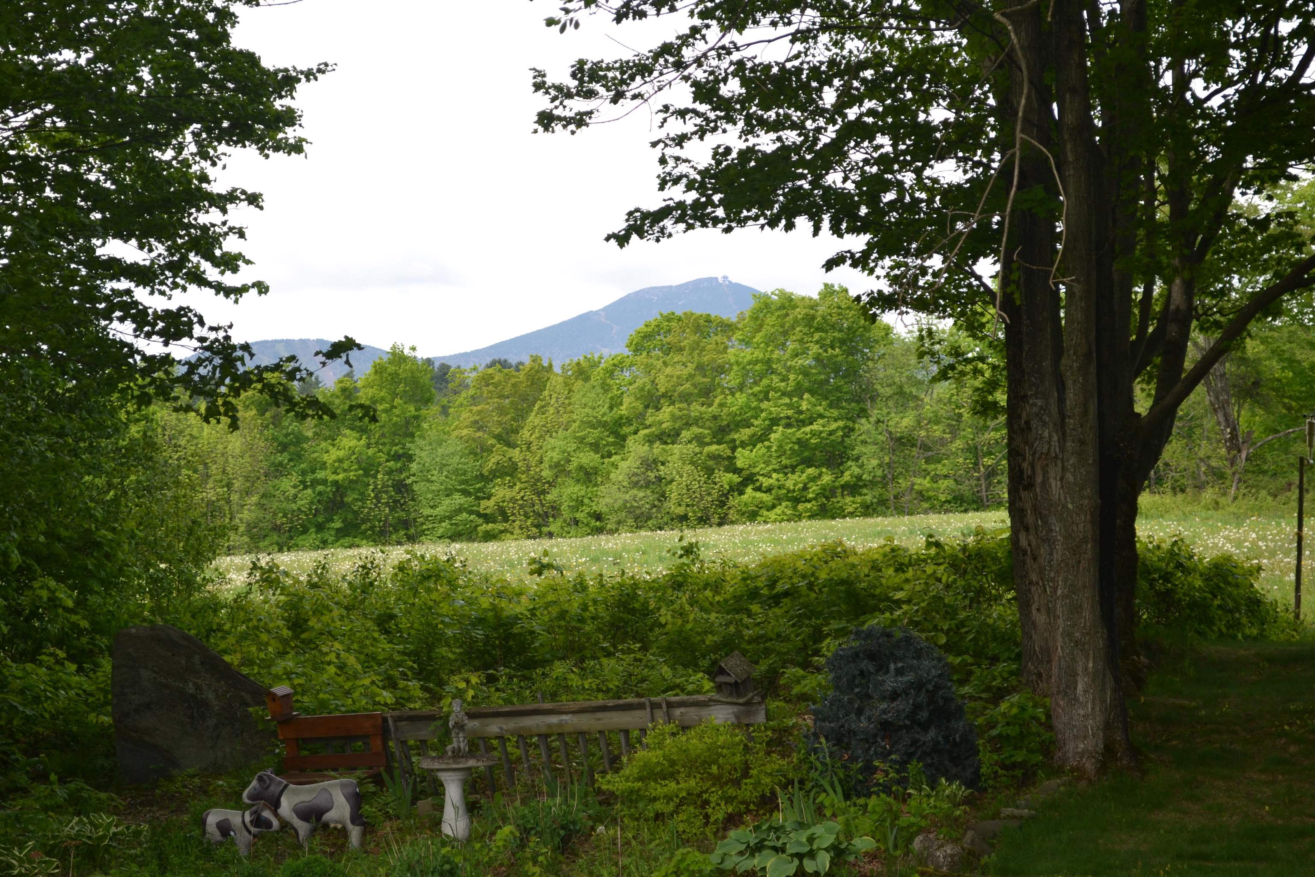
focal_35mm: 82
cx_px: 658
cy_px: 438
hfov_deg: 24.6
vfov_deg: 16.6
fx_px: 3013
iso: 100
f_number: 5.6
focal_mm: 55
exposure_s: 1/160
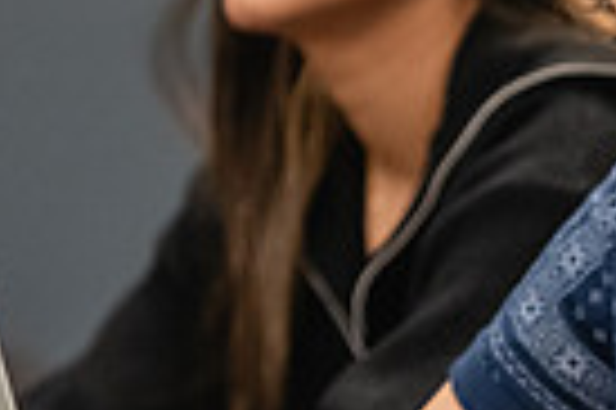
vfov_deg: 2.7
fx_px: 8836
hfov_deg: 4.0
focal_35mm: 517
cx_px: 742
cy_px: 101
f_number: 3.2
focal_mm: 122
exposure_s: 1/200
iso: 3200
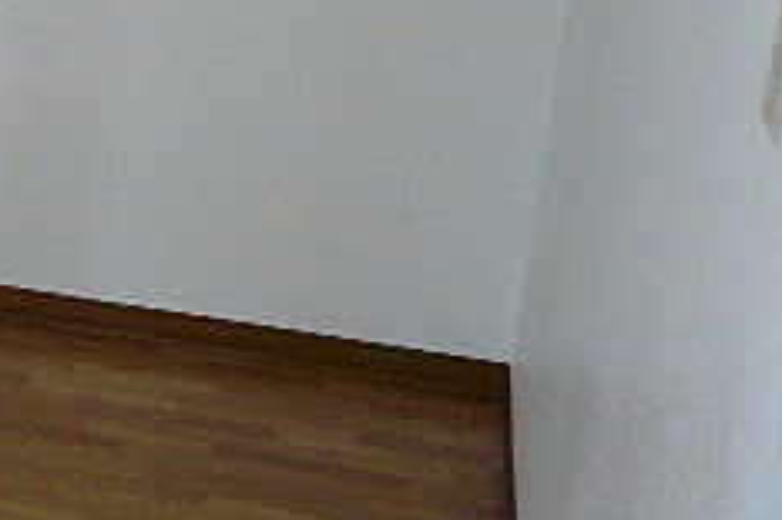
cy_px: 97
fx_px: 1736
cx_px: -275
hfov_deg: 22.3
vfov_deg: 16.9
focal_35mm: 80
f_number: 2.8
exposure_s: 1/30
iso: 200
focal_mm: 4.6
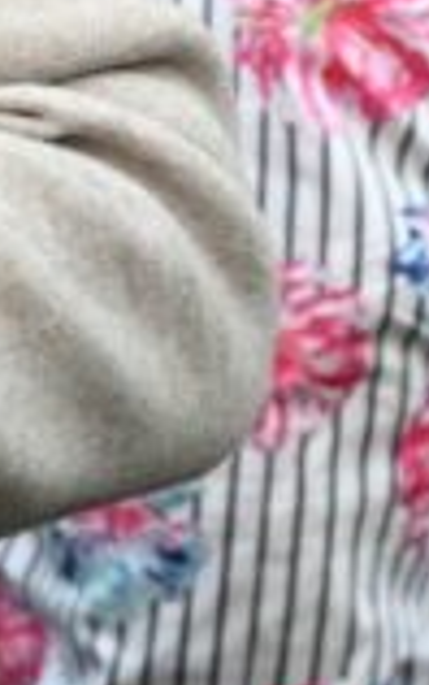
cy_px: -425
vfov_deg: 6.6
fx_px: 5863
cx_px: -1885
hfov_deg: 3.7
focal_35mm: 314
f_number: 4.5
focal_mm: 36
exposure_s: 1/320
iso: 1250
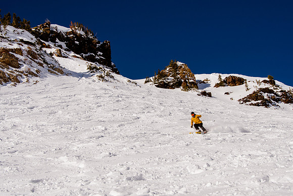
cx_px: 146
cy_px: 98
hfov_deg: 30.5
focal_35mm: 66
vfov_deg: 20.6
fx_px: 537
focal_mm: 44
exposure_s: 1/800
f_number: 10
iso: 160
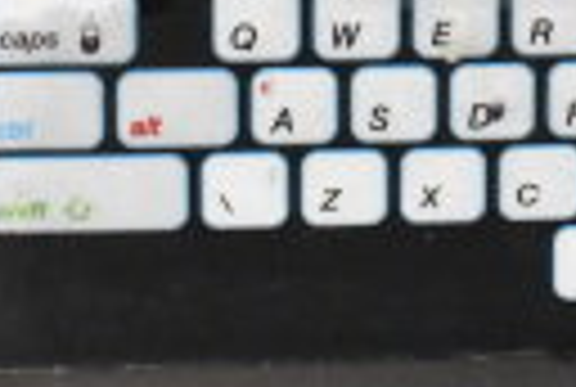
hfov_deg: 10.3
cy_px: -349
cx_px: 850
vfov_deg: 7.0
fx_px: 3085
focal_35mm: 192
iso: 6400
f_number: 8
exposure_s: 1/250
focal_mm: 27
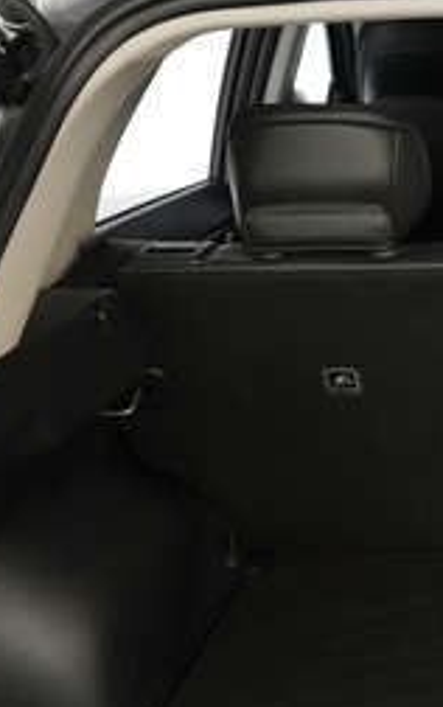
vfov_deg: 32.1
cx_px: 634
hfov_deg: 18.9
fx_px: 1195
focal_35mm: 62
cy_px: 558
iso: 4000
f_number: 2.8
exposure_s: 1/160
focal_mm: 24
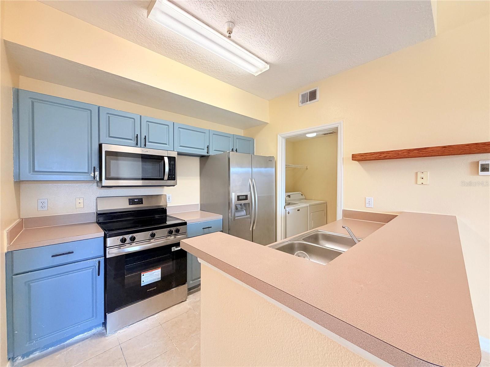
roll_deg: -0.1
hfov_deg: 102.1
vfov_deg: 85.7
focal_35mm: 14
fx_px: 198
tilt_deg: -1.5
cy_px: 184
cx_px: 245
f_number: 2.2
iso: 200
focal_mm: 2.22
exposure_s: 1/120
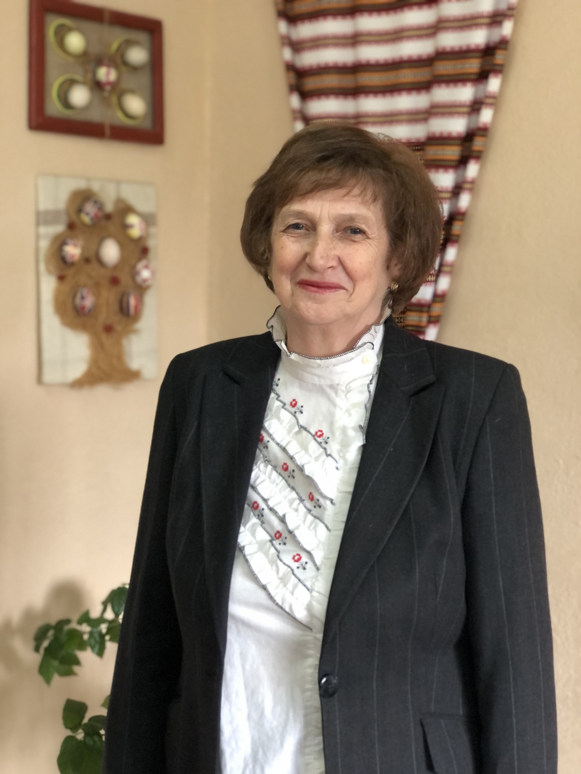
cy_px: 387
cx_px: 290
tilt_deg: -4.7
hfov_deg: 25.7
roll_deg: -0.6
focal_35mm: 57
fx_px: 1276
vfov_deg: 33.8
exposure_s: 1/33
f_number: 2.8
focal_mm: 6.6
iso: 400
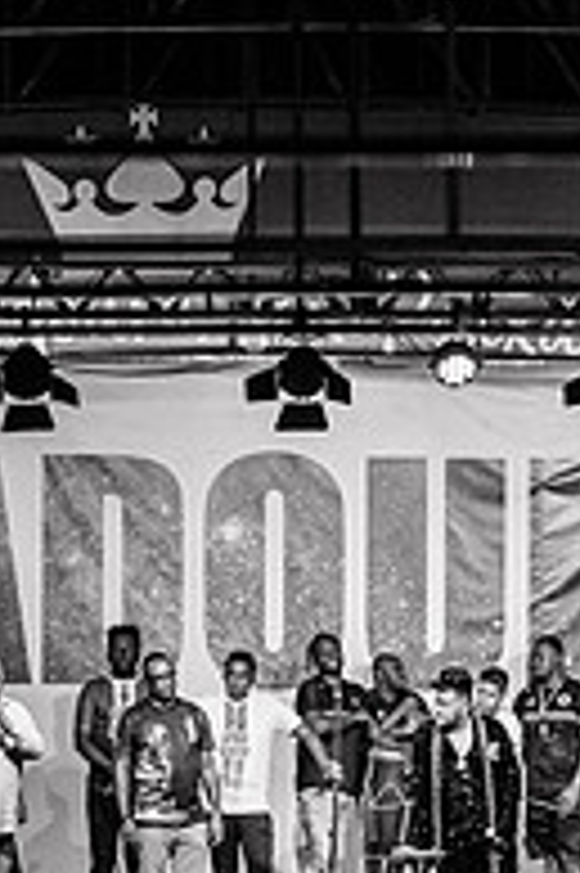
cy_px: 945
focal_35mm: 294
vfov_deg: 7.0
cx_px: 155
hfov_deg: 4.7
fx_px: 7117
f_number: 1.2
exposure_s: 1/2000
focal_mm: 85
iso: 1000
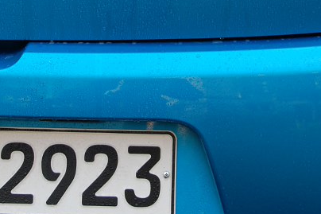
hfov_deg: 18.0
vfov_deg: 11.8
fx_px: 1016
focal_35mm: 114
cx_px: 166
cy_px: -21
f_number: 5.6
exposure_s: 1/125
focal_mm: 30
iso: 320
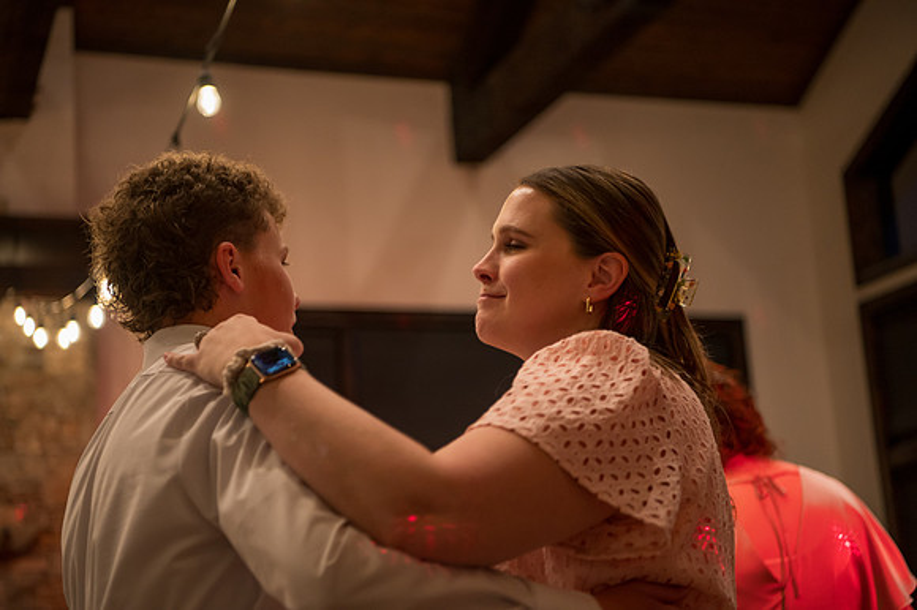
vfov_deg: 21.9
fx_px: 1578
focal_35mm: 62
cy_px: 305
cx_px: 458
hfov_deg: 32.4
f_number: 2.8
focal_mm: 62
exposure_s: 1/100
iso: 3200
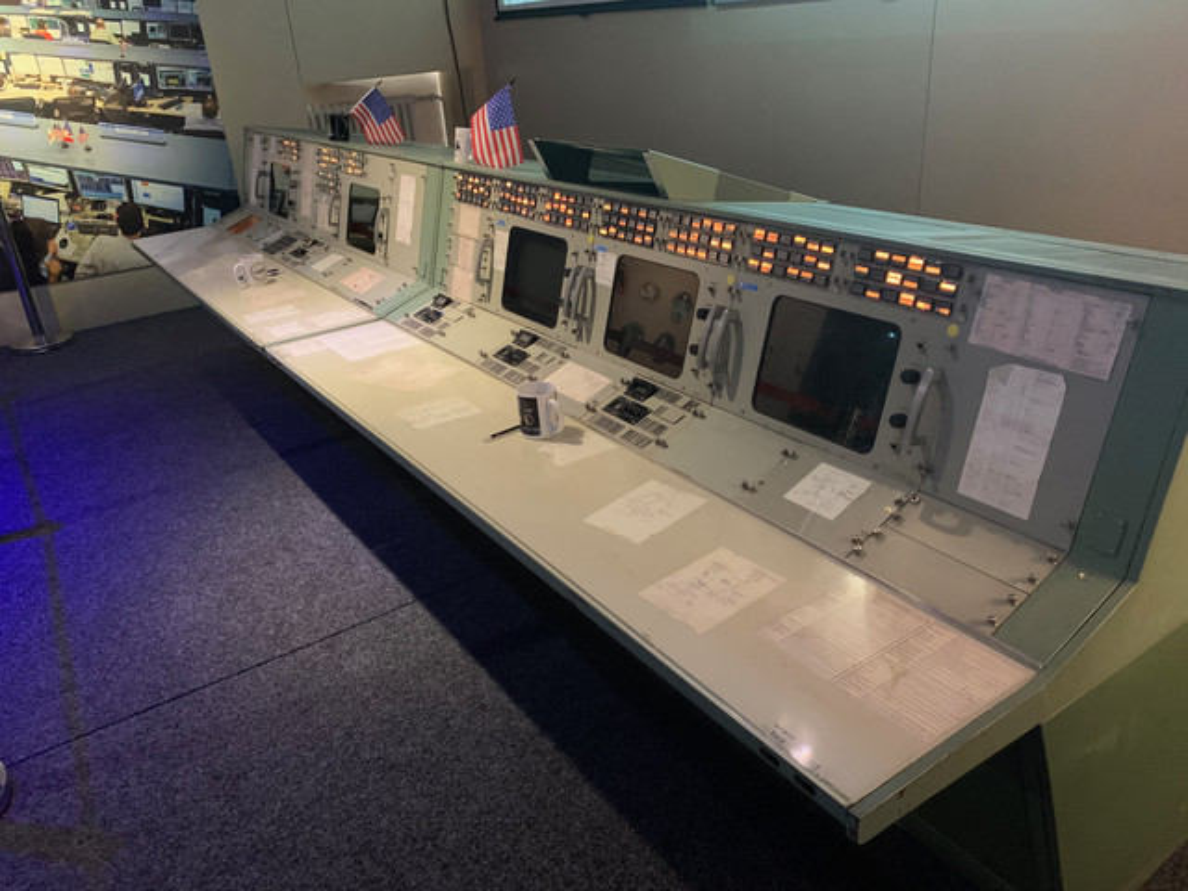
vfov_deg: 53.1
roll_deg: +4.6
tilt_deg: -25.3
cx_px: 594
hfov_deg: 67.3
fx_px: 892
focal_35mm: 26
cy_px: 446
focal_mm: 4.25
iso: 640
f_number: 1.8
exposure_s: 1/30
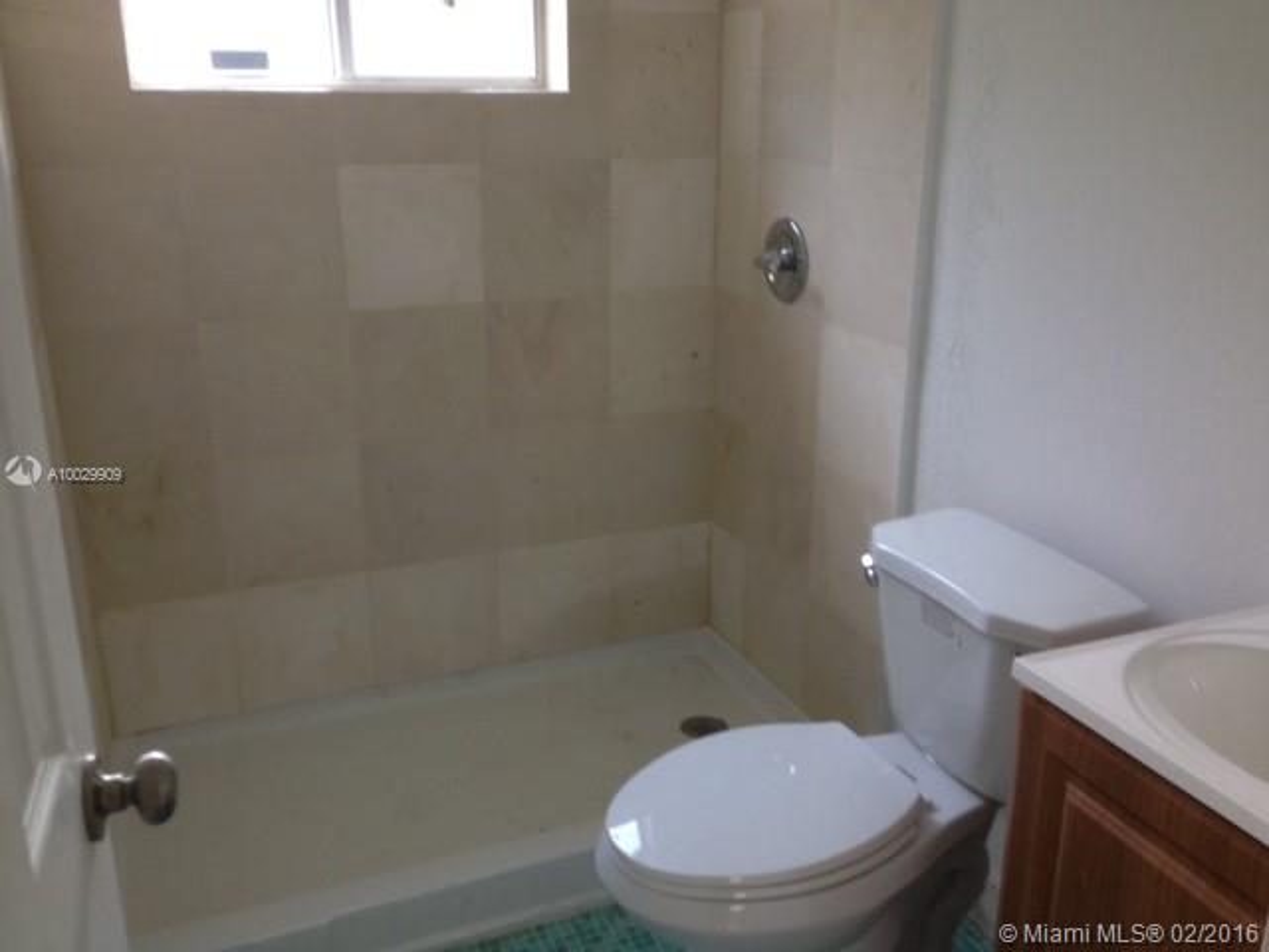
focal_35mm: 33
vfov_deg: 42.9
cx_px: 634
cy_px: 476
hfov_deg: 55.4
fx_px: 1210
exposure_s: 1/20
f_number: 2.4
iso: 64
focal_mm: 4.13
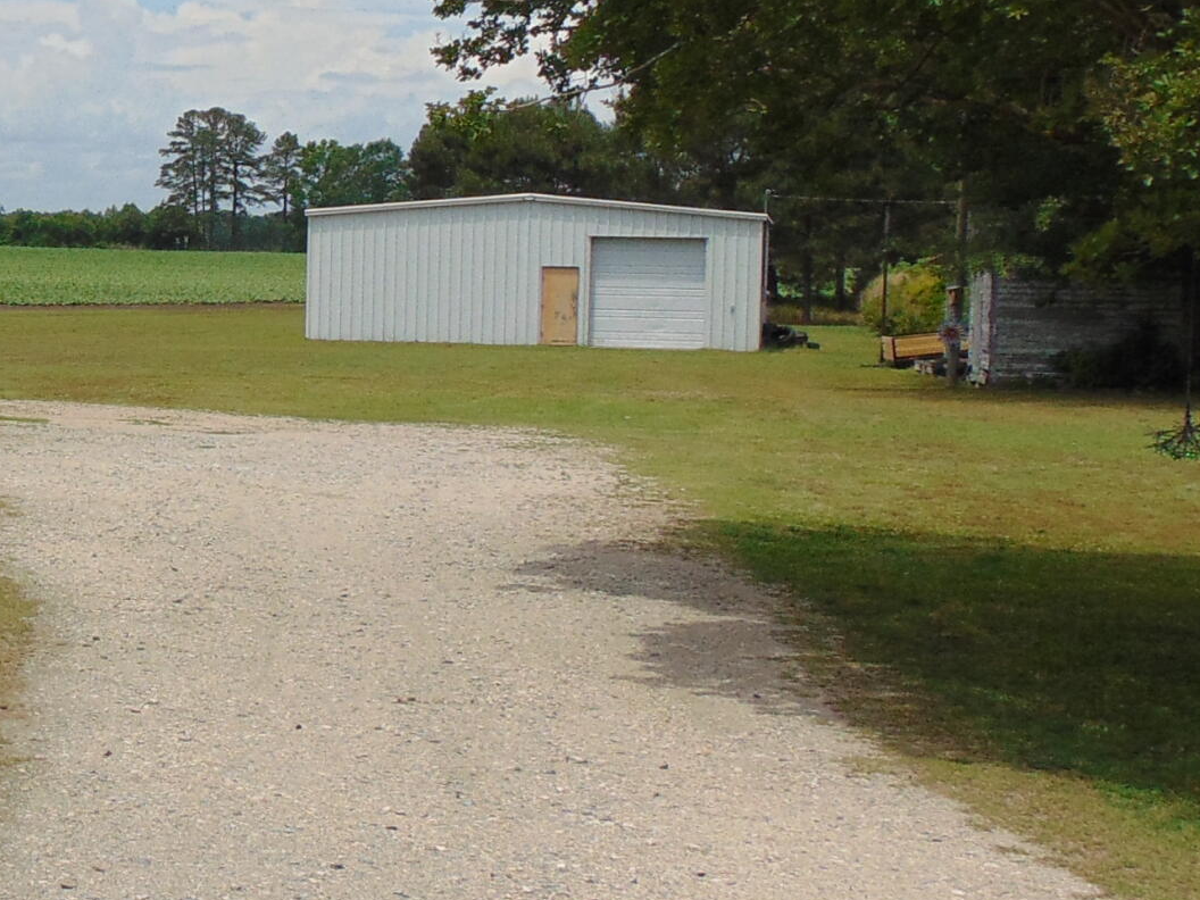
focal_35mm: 71
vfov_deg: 20.7
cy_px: 394
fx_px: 2461
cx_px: -195
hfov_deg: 25.0
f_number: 7.7
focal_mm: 4.5
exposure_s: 1/500
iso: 80
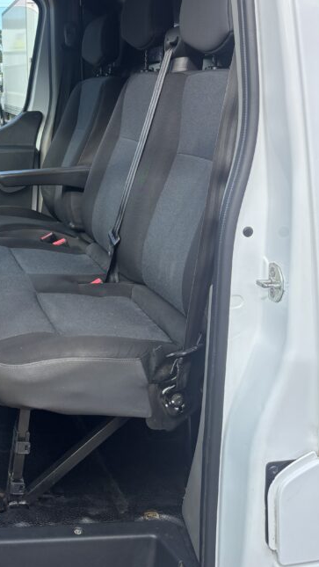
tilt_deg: -5.3
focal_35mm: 45
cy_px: 141
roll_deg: +1.7
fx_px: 676
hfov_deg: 25.4
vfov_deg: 44.0
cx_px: 8
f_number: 1.6
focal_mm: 5.96
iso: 50
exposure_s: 1/707
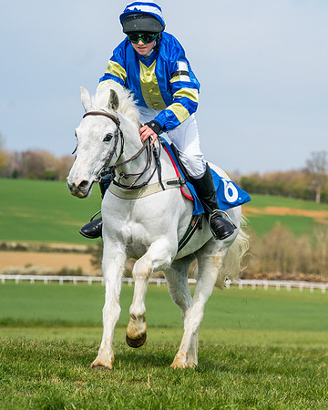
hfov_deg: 8.1
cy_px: 206
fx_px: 2313
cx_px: 290
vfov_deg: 10.1
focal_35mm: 191
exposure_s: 1/1000
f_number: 6.3
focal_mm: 135
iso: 400
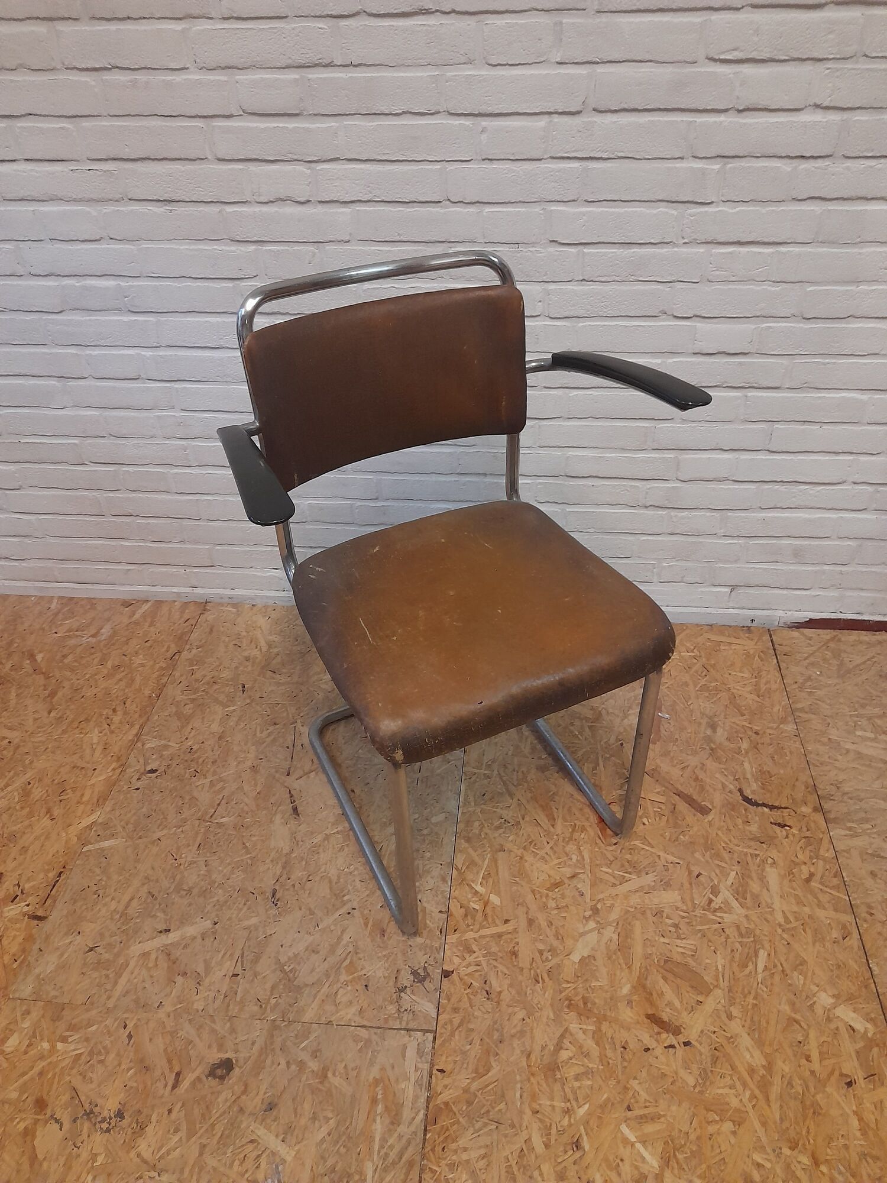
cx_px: 444
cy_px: 592
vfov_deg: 69.4
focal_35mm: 25
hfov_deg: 54.9
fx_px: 854
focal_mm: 4.6
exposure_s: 1/33
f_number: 2
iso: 320
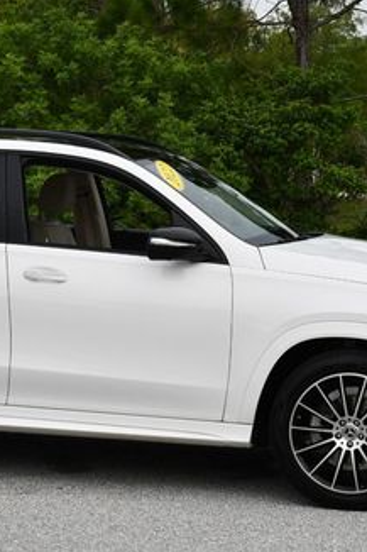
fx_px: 1684
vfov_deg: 18.6
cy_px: 225
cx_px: 98
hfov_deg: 12.4
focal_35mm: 110
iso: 140
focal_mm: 28
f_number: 8
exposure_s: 1/250
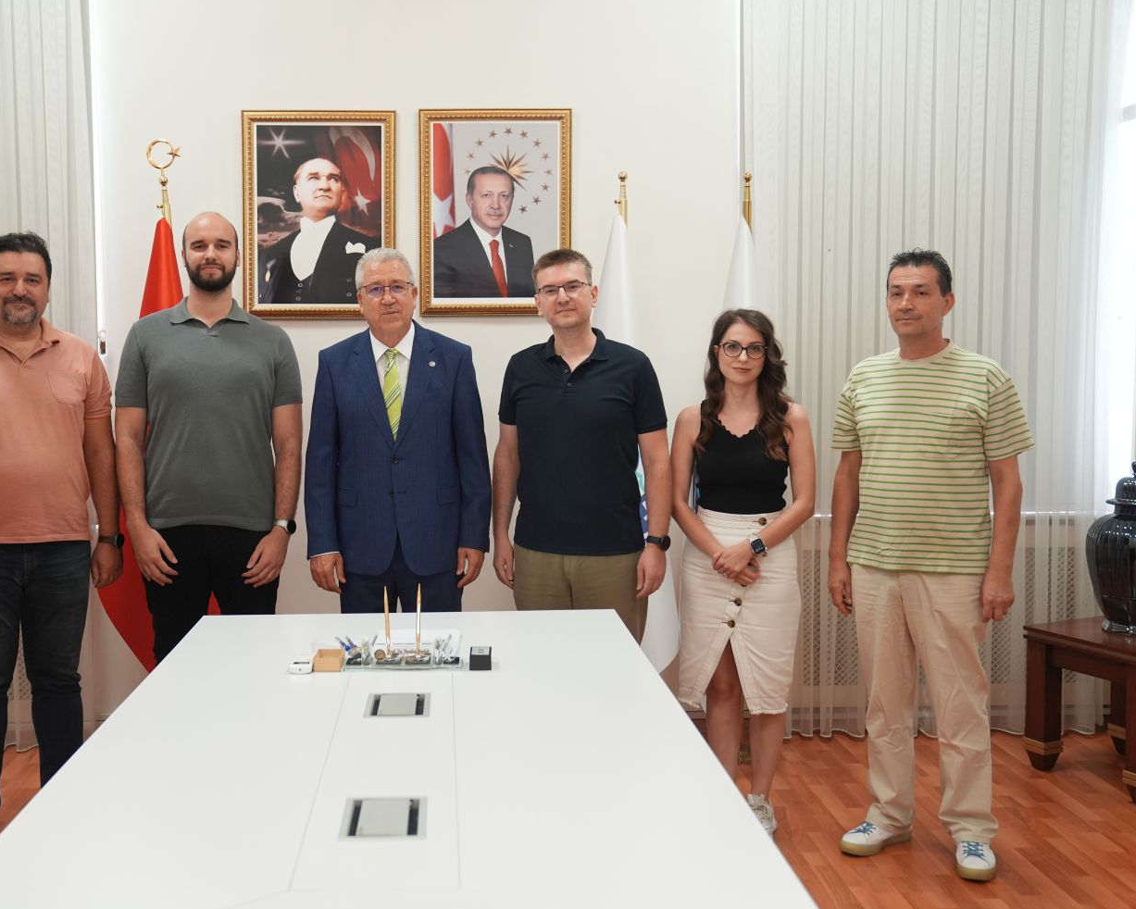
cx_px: 470
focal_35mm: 39
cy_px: 460
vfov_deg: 38.2
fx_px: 1311
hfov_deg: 46.6
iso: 1600
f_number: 3.2
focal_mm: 34
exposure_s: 1/125
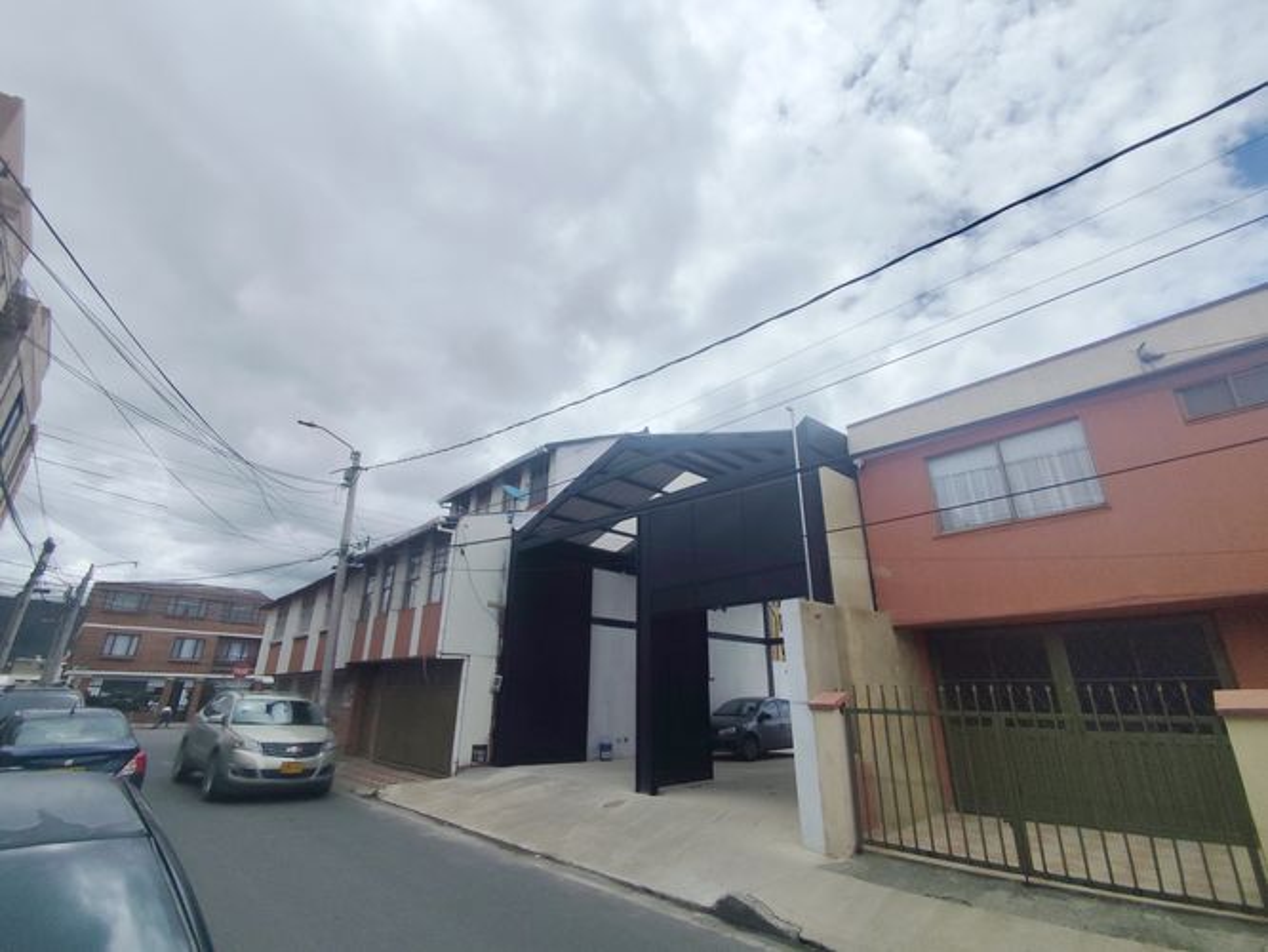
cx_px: 634
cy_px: 476
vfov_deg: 78.1
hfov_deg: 94.5
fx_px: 586
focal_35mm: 16
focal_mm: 1.65
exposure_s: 1/5618
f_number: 2.2
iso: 50
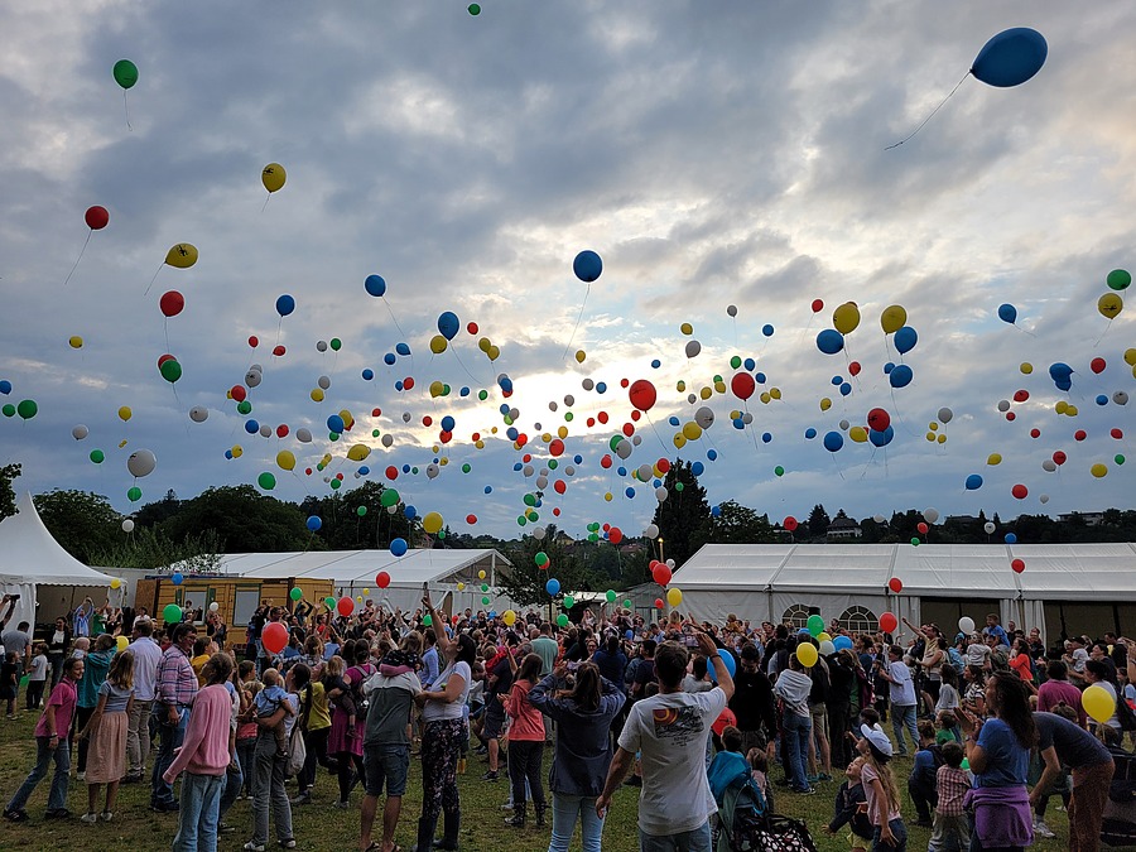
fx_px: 853
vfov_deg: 53.1
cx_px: 568
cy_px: 426
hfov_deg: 67.3
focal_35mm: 26
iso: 40
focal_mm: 5.4
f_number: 1.8
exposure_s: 1/1472
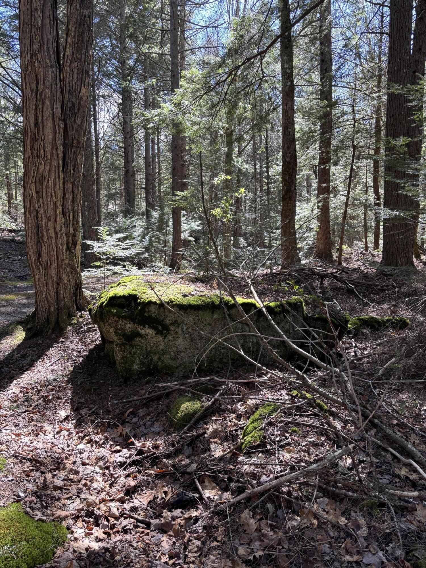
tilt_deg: -7.7
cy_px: 284
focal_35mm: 26
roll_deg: -0.7
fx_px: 427
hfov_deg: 53.1
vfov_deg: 67.3
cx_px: 213
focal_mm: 5.96
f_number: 1.6
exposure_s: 1/121
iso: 32
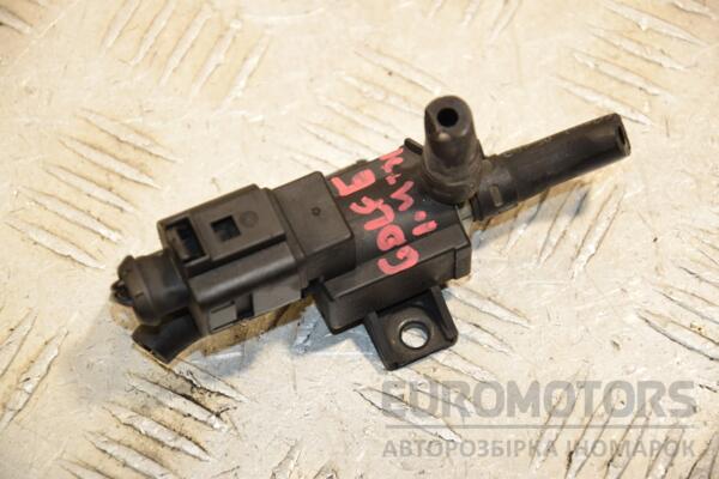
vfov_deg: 8.7
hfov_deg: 13.0
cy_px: 240
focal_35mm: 158
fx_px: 3145
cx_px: 360
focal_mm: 105
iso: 800
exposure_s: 1/200
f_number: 6.3
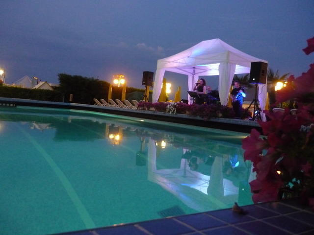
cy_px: 118
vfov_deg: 42.9
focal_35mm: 33
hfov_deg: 55.4
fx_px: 299
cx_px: 157
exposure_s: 1/10
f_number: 2.8
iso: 800
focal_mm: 5.5
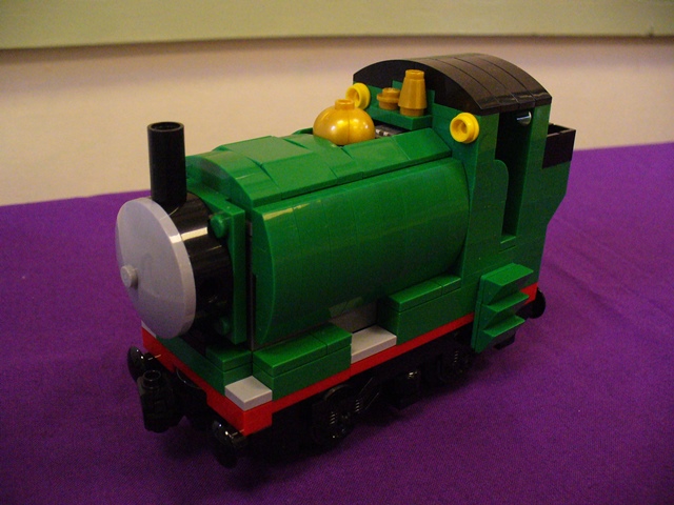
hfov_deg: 50.1
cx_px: 337
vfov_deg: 38.7
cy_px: 252
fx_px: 720
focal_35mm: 37
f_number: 2.8
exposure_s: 1/50
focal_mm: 6.1
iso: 400
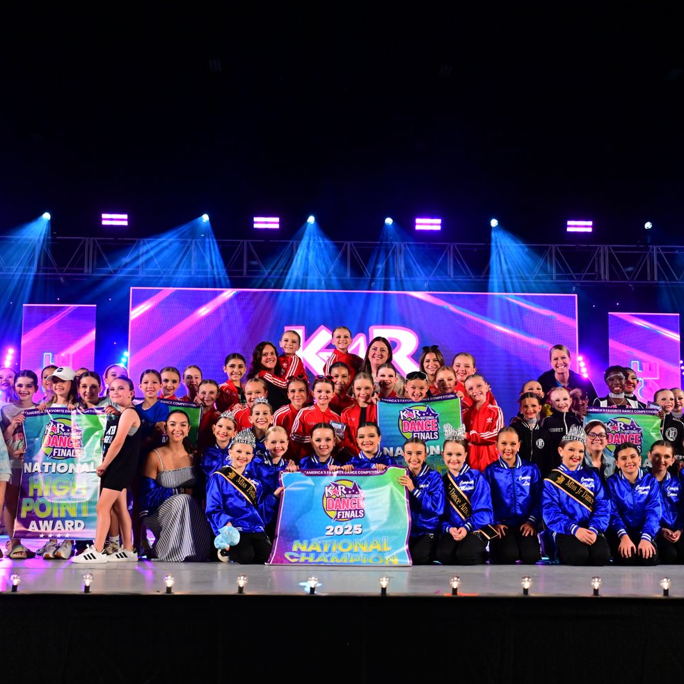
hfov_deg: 35.4
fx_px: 1073
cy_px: 345
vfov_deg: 35.4
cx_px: 341
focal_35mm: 48
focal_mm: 37
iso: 4000
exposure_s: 1/800
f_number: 3.5
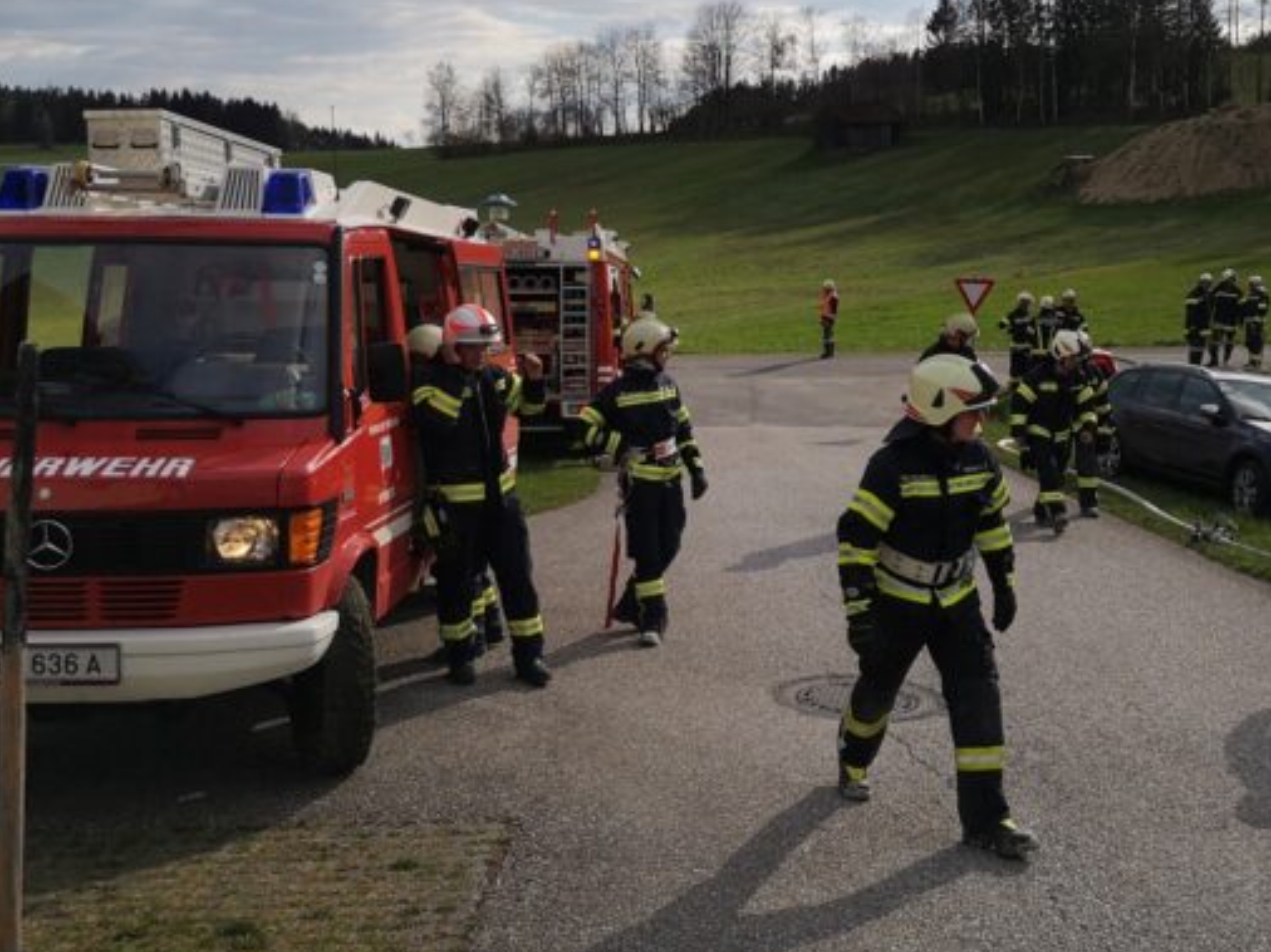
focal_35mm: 41
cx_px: 759
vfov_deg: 34.9
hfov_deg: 45.6
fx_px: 1505
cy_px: 347
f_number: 1.8
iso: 50
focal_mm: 3.95
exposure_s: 1/3484
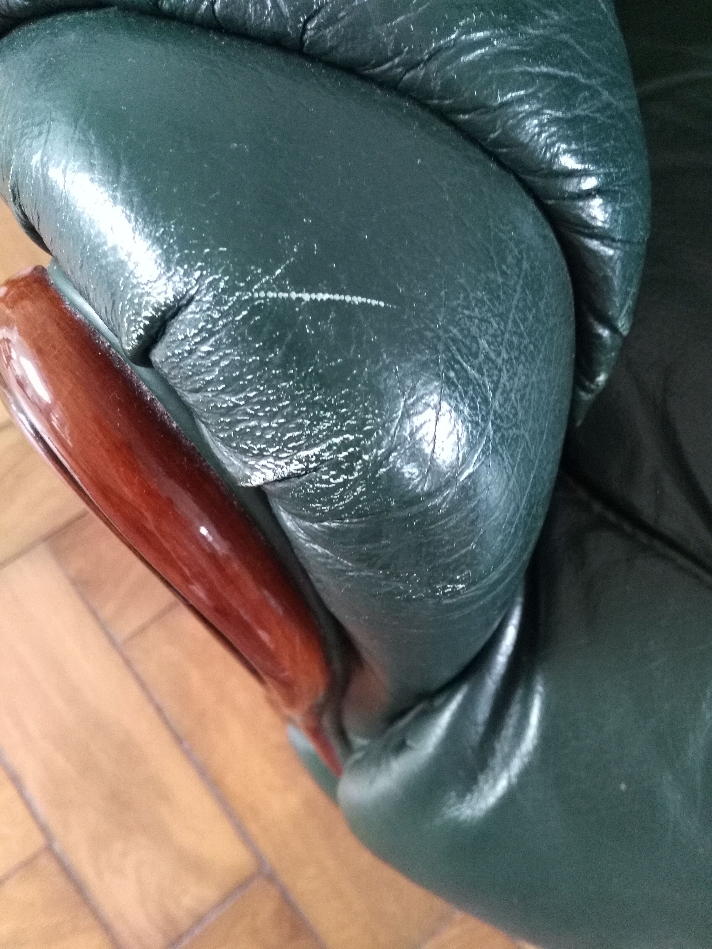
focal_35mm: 28
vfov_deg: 63.4
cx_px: 356
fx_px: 768
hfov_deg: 49.7
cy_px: 474
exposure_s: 1/30
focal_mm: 2.96
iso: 1054
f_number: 2
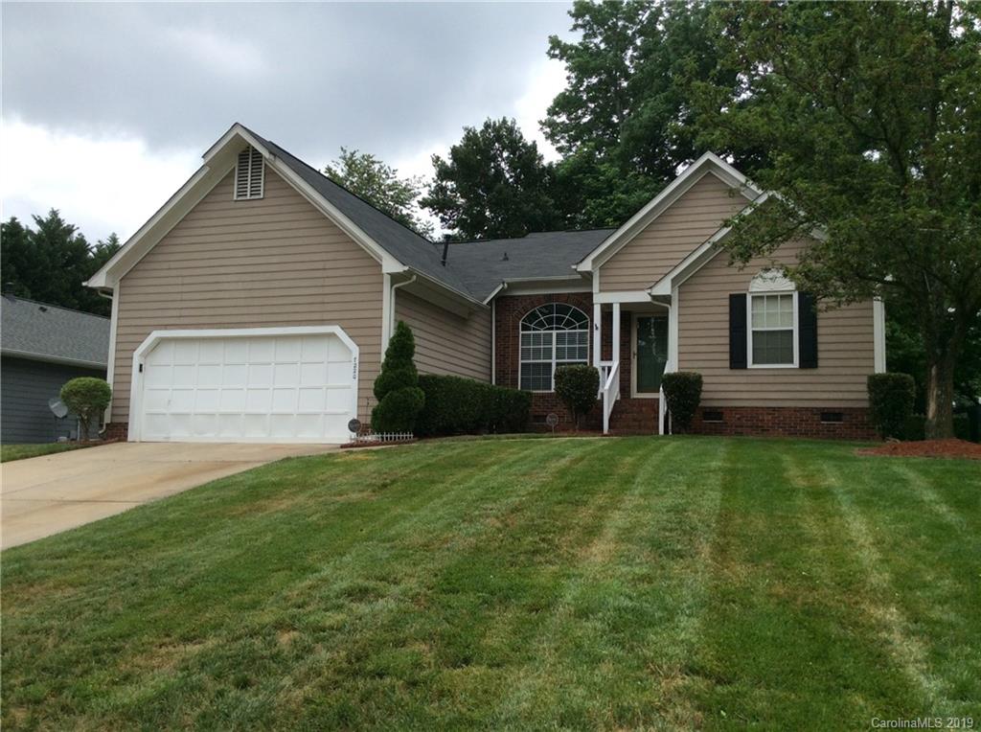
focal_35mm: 32
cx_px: 490
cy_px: 366
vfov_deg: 44.0
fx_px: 905
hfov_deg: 56.9
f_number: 2.4
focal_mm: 3.3
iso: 32
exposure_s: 1/733
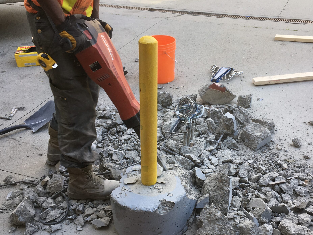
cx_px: 186
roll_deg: -0.1
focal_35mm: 40
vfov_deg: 35.9
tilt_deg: -29.4
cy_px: 134
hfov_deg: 46.6
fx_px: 362
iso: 25
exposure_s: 1/149
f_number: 2.2
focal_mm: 4.15
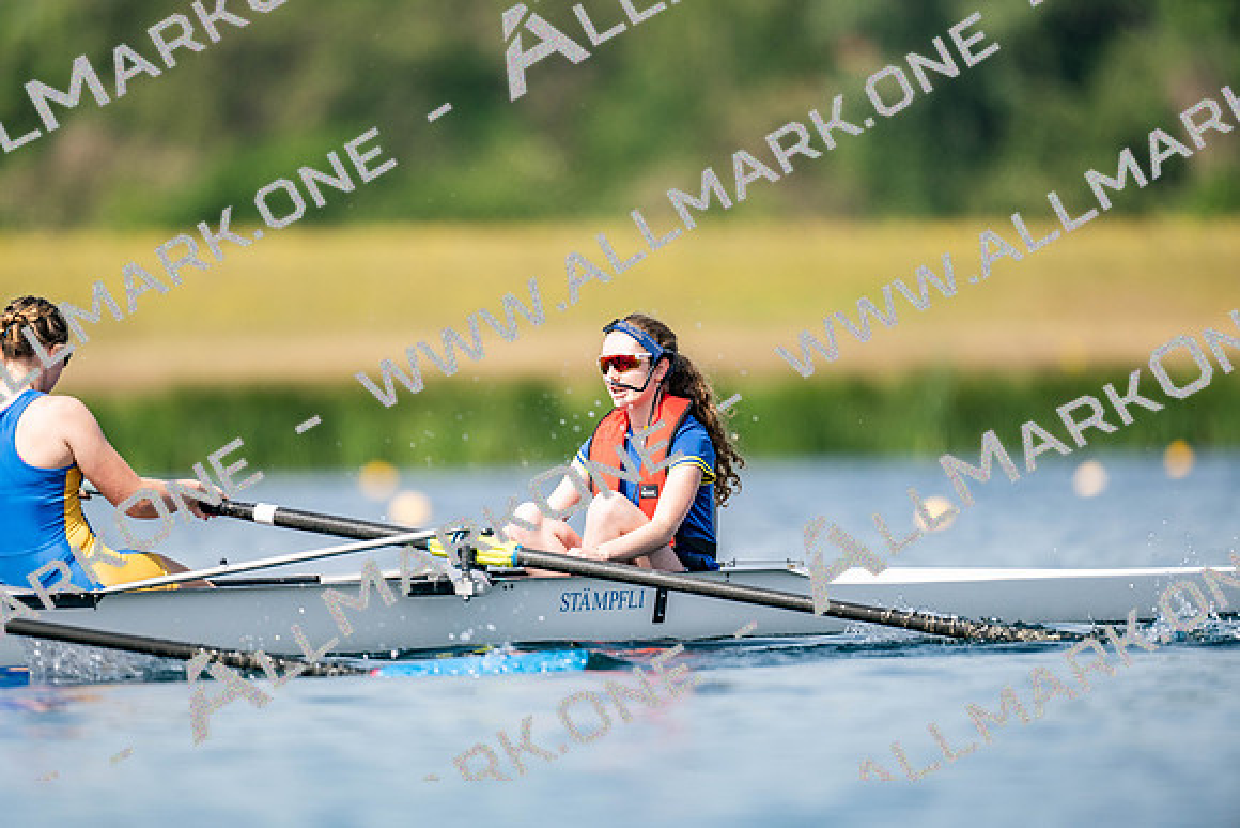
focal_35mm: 600
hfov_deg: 3.4
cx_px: 620
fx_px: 20671
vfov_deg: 2.3
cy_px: 414
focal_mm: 600
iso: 160
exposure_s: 1/2500
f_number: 4
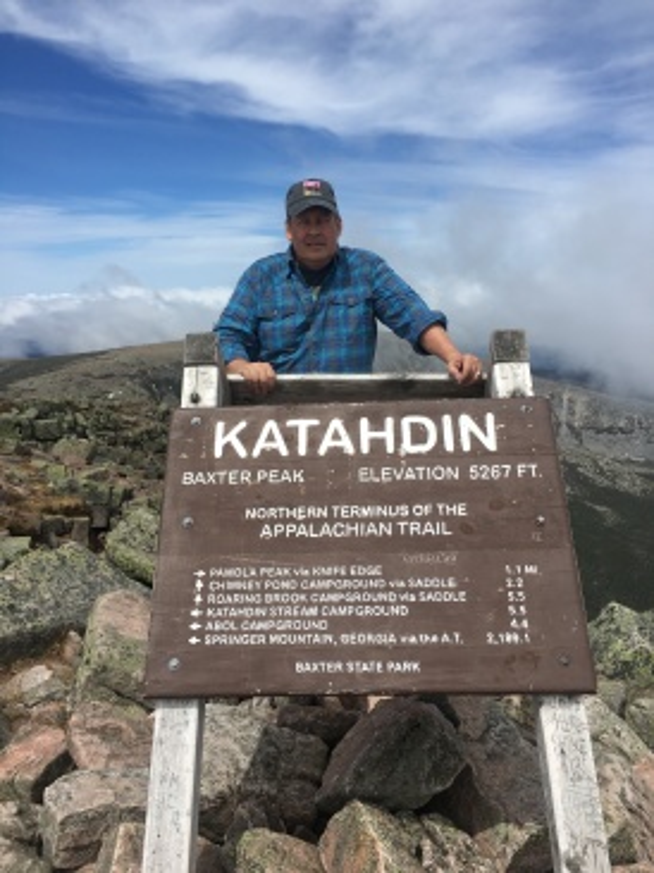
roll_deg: +2.9
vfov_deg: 61.7
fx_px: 731
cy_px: 436
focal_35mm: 29
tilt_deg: -10.3
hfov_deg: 48.2
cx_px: 327
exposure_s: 1/2481
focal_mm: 4.15
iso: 25
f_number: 2.2
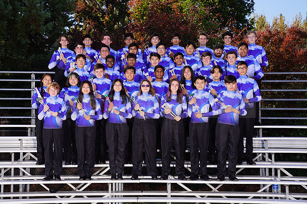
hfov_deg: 28.9
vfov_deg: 19.4
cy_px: 102
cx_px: 154
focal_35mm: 70
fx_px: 597
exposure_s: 1/200
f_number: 8
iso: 100
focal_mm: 70
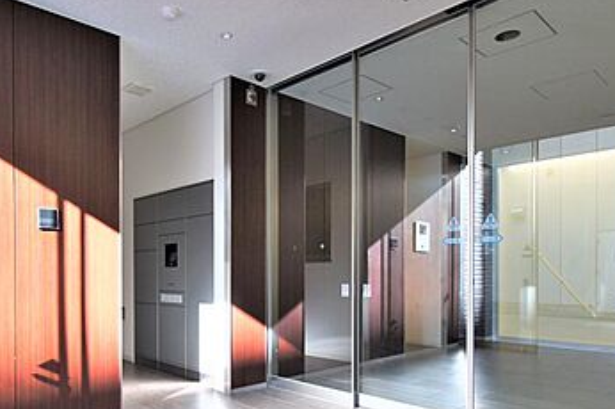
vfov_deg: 48.9
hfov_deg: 68.4
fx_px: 444
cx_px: 231
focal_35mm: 26
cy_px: 259
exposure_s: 1/40
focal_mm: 10
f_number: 4.5
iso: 100
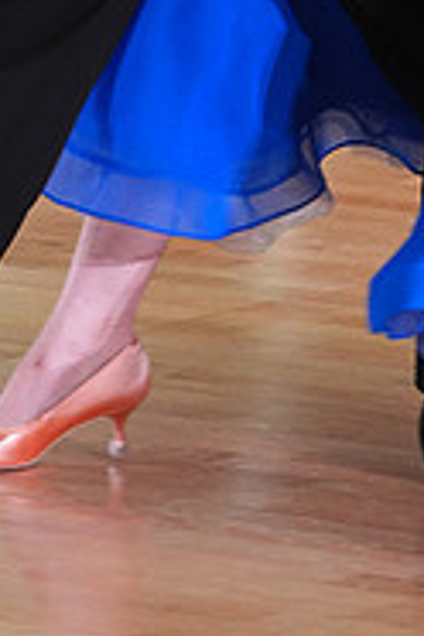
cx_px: 405
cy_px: -311
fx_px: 7755
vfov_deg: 4.7
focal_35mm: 439
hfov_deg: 3.1
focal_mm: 141
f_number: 7.1
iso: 4000
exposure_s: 1/200
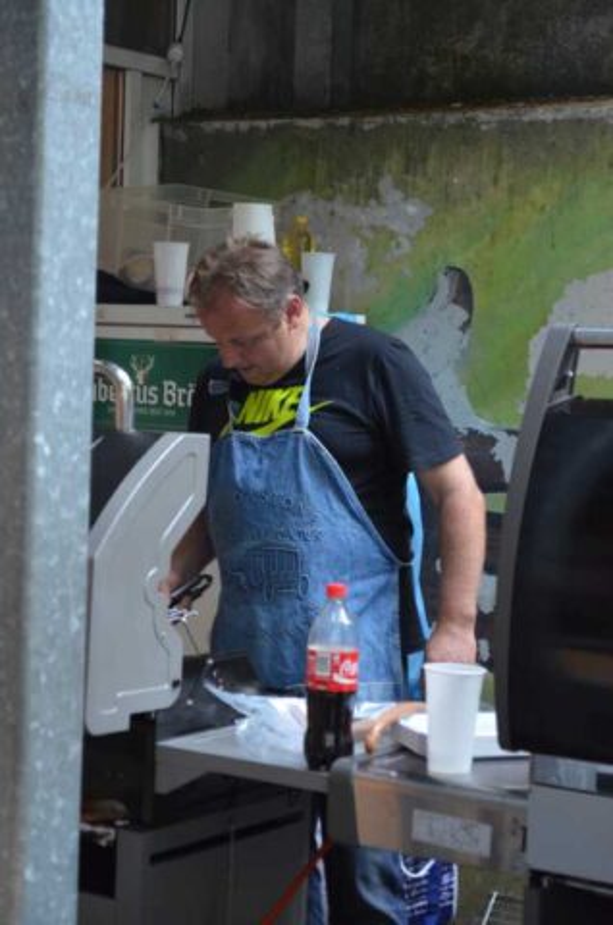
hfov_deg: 16.5
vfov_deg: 24.7
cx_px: 306
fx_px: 2116
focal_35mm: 82
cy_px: 462
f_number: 5.6
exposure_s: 1/30
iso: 1400
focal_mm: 55
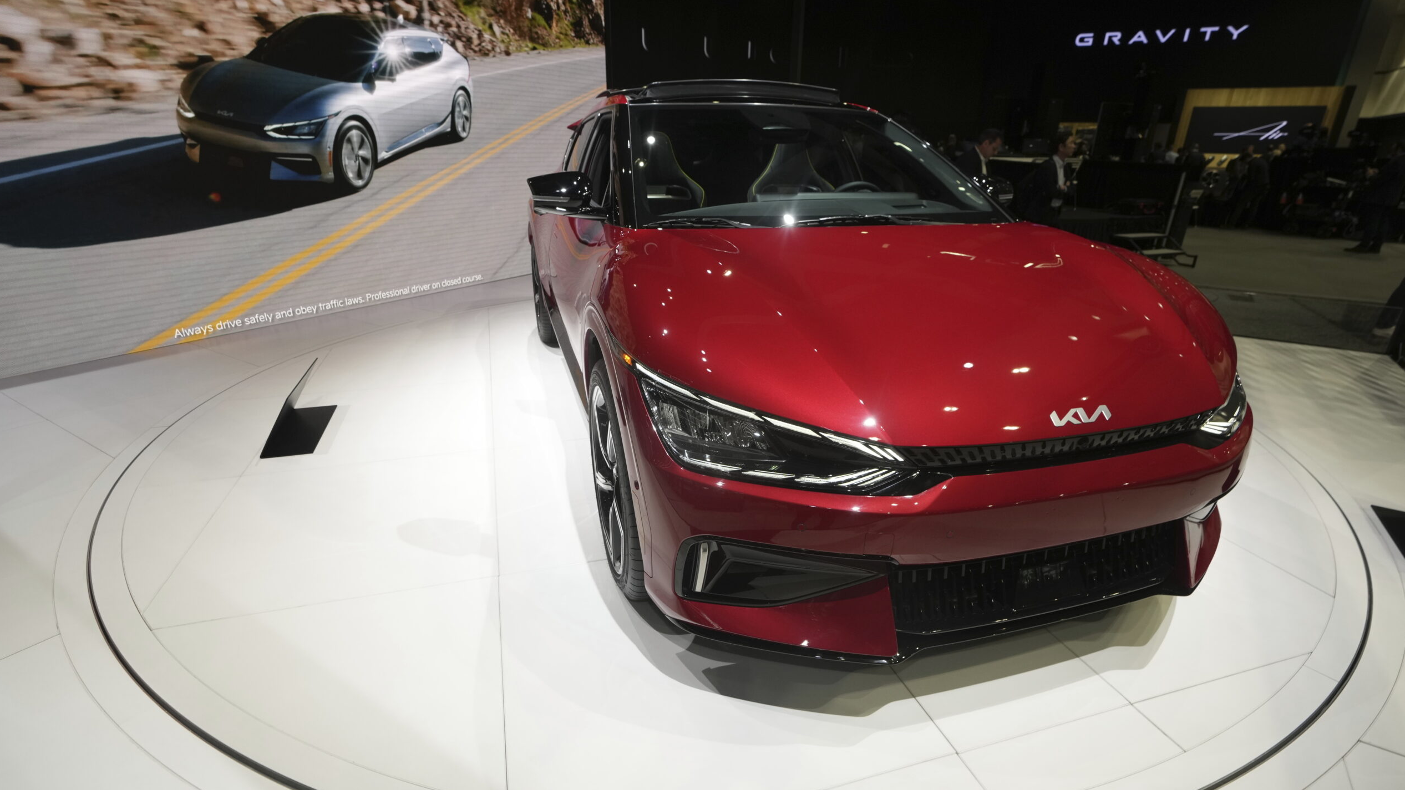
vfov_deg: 61.0
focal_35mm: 18
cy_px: 413
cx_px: 703
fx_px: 671
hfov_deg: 92.7
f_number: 5
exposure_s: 1/200
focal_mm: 17
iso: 1000
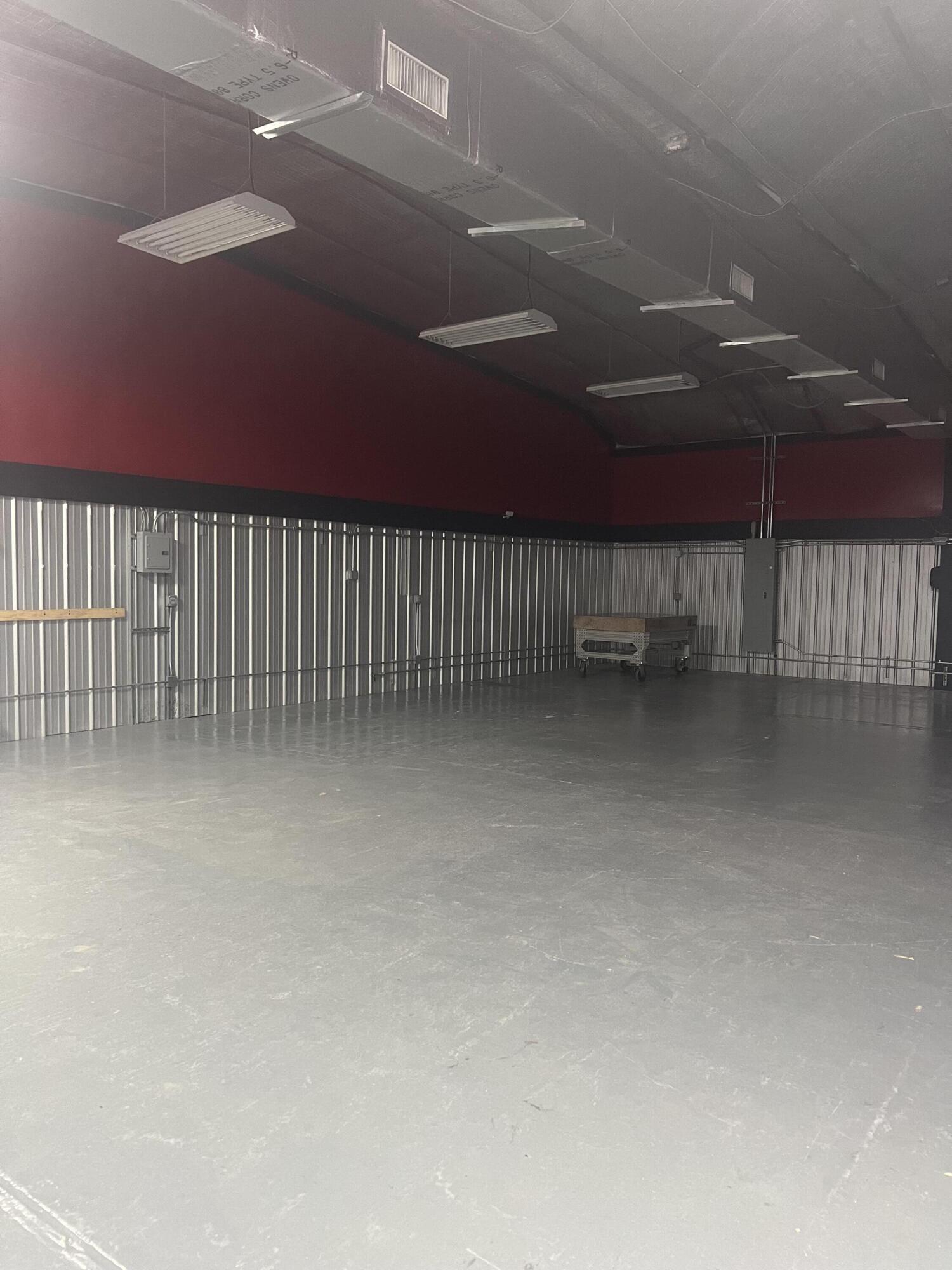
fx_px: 953
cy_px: 635
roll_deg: -1.0
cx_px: 476
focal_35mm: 26
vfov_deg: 67.3
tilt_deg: -4.2
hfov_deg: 53.1
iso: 250
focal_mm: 5.7
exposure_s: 1/60
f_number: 1.5
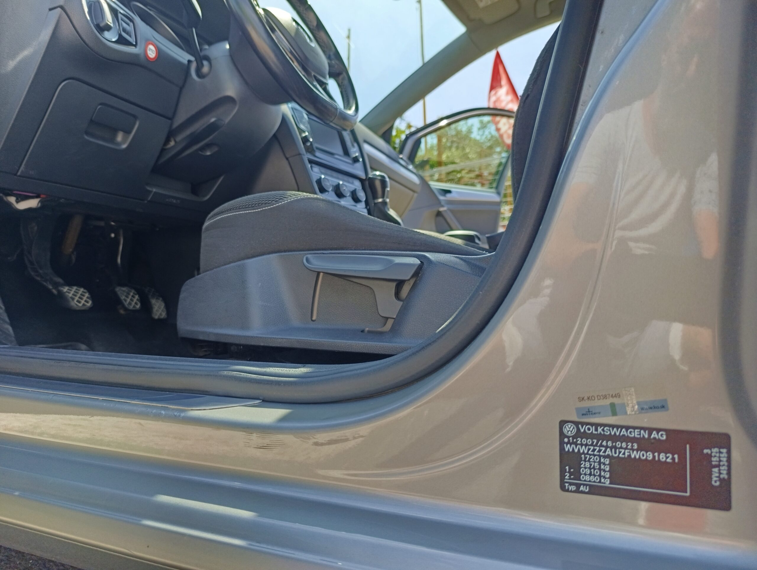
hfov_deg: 73.8
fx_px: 504
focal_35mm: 23
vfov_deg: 59.0
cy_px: 285
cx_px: 378
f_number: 1.6
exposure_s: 1/100
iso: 64
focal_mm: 6.14
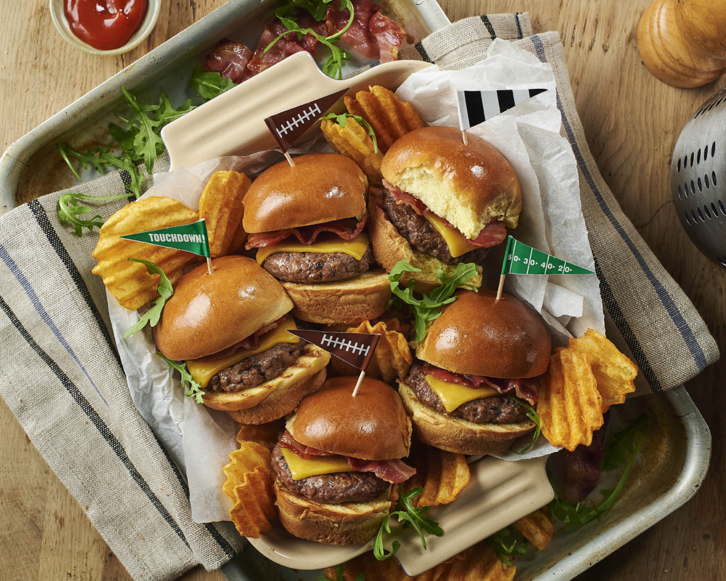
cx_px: 359
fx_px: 1225
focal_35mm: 57
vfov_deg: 26.7
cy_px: 290
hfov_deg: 33.0
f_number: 9
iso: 64
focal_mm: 50
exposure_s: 1/125
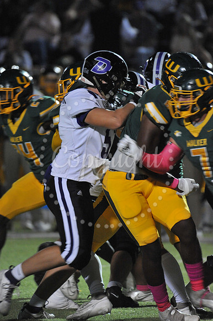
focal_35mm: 600
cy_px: 160
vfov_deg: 3.4
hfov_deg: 2.3
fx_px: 5331
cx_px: 106
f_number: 6.3
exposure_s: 1/200
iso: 6400
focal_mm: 600
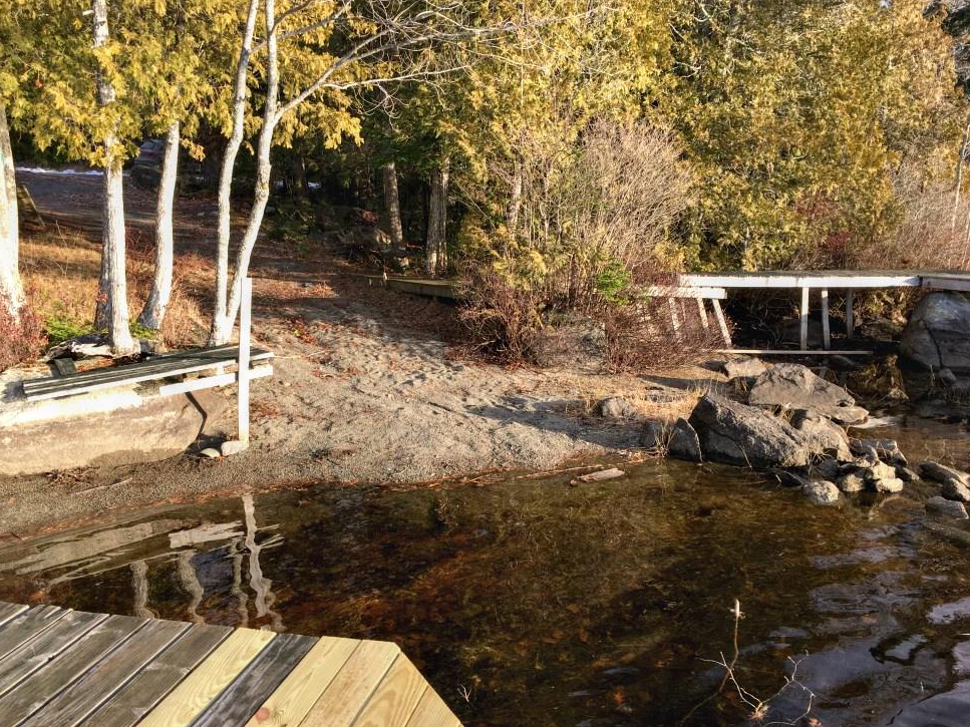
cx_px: 473
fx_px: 841
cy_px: 362
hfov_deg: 60.0
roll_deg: -0.4
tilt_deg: -12.8
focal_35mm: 30
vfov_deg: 46.8
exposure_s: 1/304
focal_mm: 4.15
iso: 25
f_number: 2.2
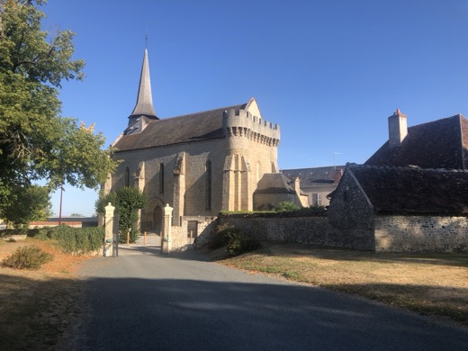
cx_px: 234
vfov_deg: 49.7
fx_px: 379
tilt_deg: +5.4
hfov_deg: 63.4
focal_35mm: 28
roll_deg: -0.5
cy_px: 176
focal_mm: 4
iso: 20
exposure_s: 1/1245
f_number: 1.8
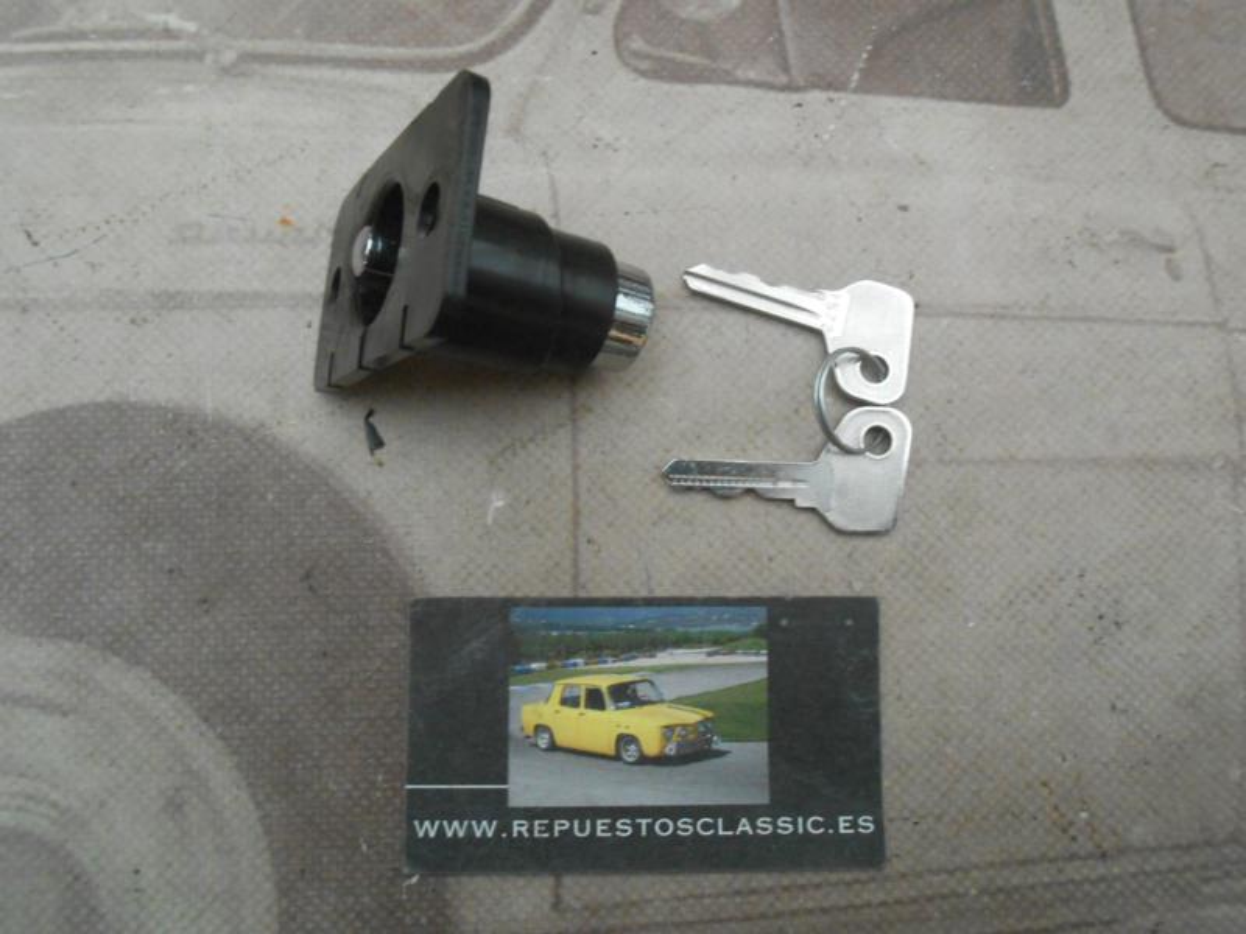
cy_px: 467
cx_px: 623
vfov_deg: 53.1
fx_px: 936
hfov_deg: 67.3
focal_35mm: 26
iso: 400
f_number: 3.5
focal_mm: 4.6
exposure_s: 1/15
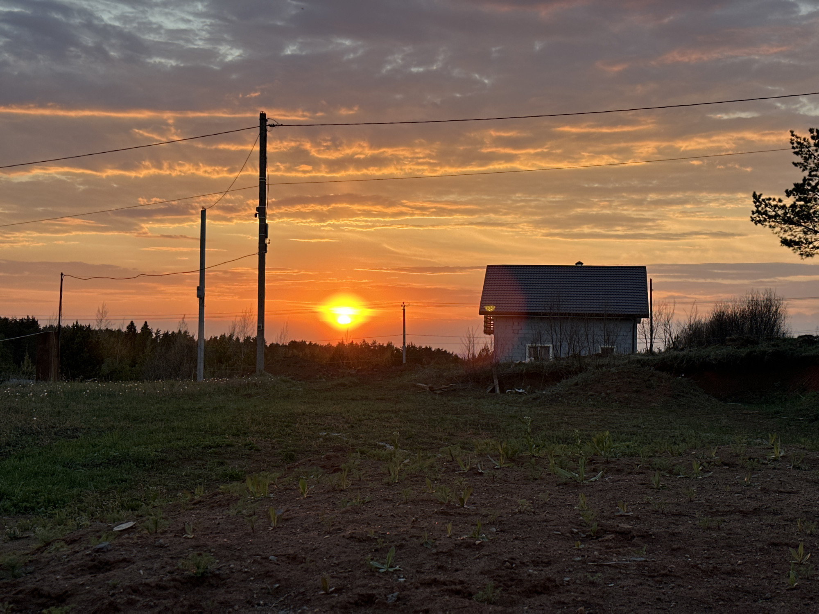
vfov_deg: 30.3
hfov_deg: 39.7
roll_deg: -0.9
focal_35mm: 48
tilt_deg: +2.2
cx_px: 410
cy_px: 307
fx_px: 1136
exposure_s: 1/894
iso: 64
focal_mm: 6.86
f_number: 1.78
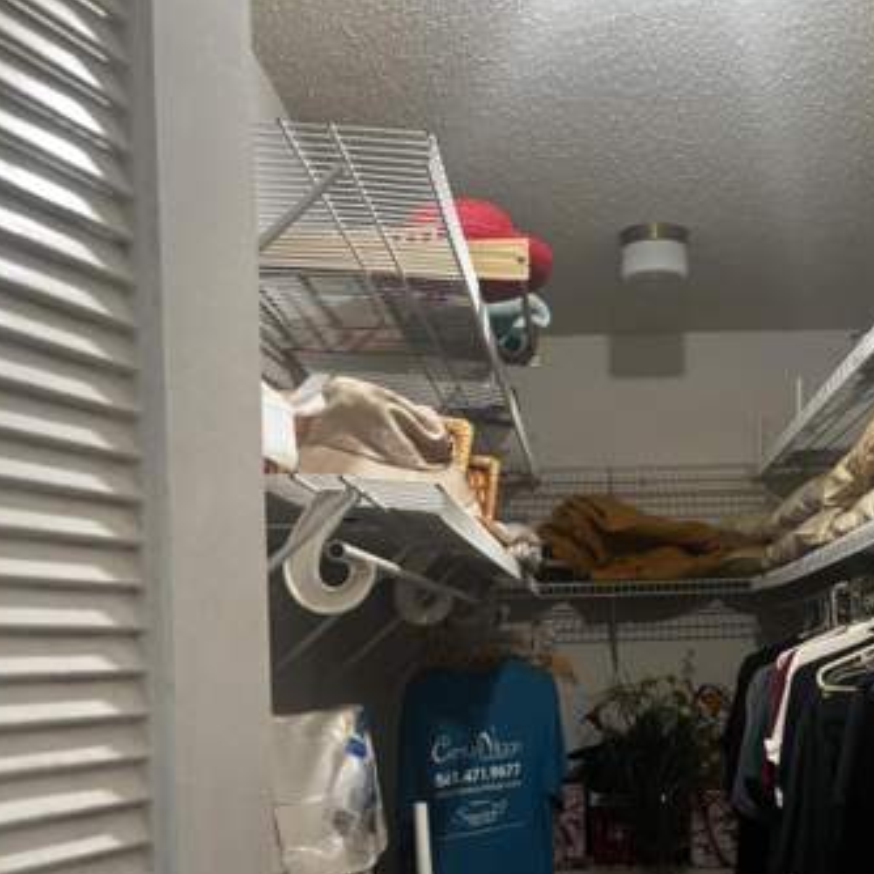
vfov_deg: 37.2
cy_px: 683
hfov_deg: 37.9
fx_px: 1257
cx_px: 594
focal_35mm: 44
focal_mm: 5.96
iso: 500
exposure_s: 1/40
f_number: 1.6
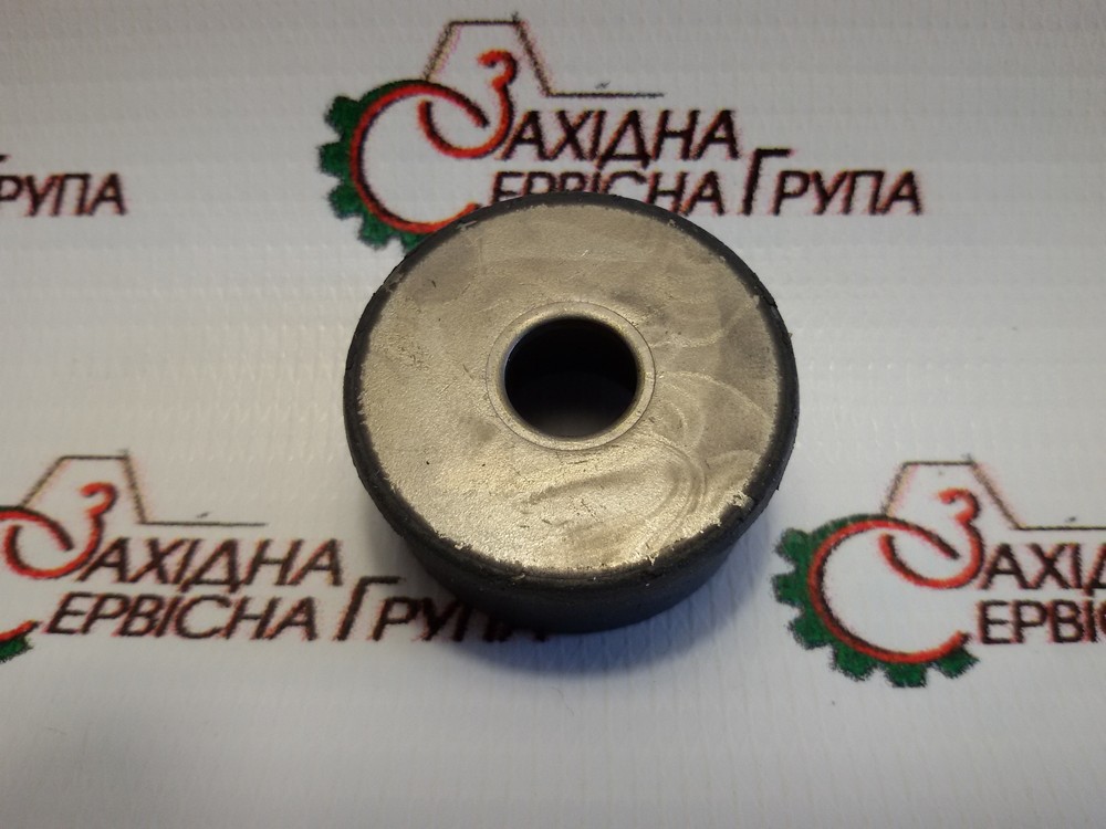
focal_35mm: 31
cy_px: 414
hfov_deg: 58.4
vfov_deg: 45.4
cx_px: 553
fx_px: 990
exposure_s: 1/100
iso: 50
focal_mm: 2.93
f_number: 2.4
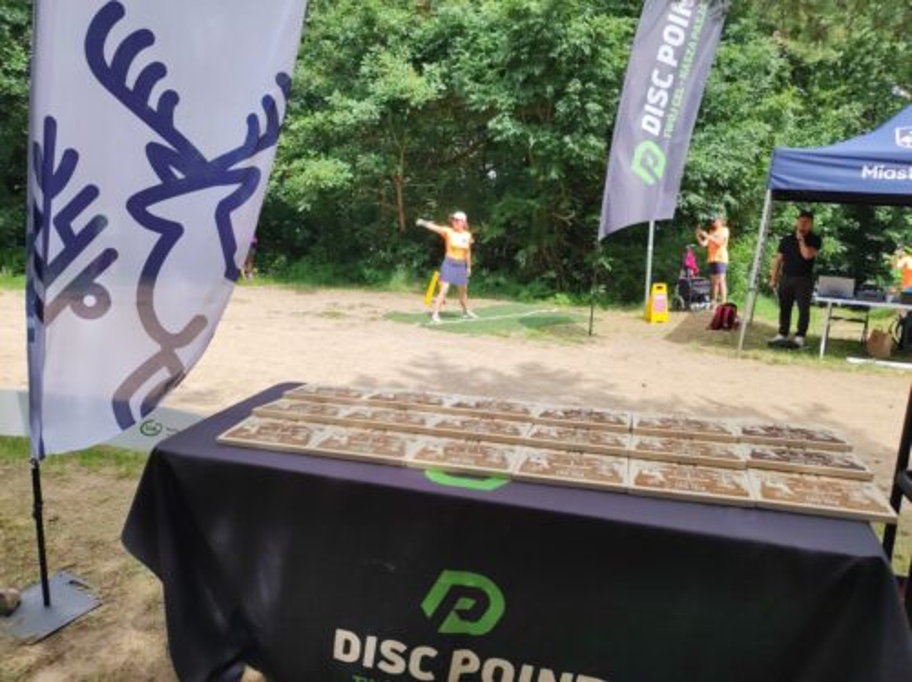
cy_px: 341
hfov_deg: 69.4
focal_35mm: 25
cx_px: 456
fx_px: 658
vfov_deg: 54.8
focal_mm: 4.7
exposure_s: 1/378
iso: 50
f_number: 1.79
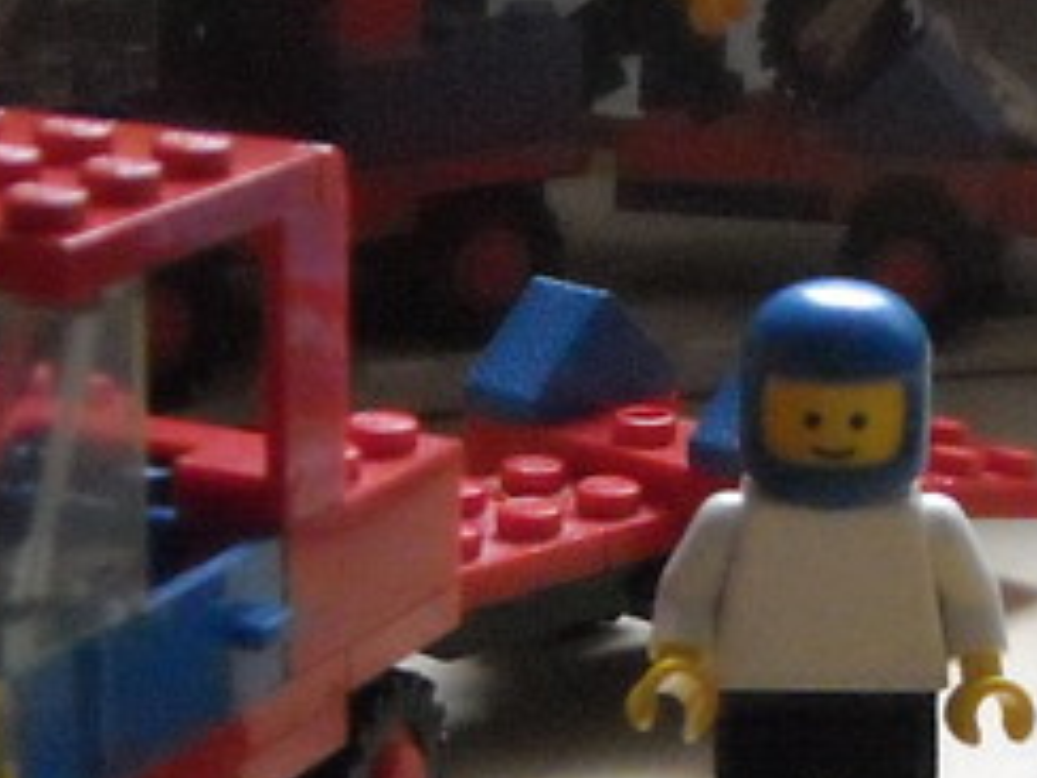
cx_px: 965
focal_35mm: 129
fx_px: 3864
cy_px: 602
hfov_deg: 15.1
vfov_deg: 11.5
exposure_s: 1/100
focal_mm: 5.7
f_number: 2.8
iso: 800
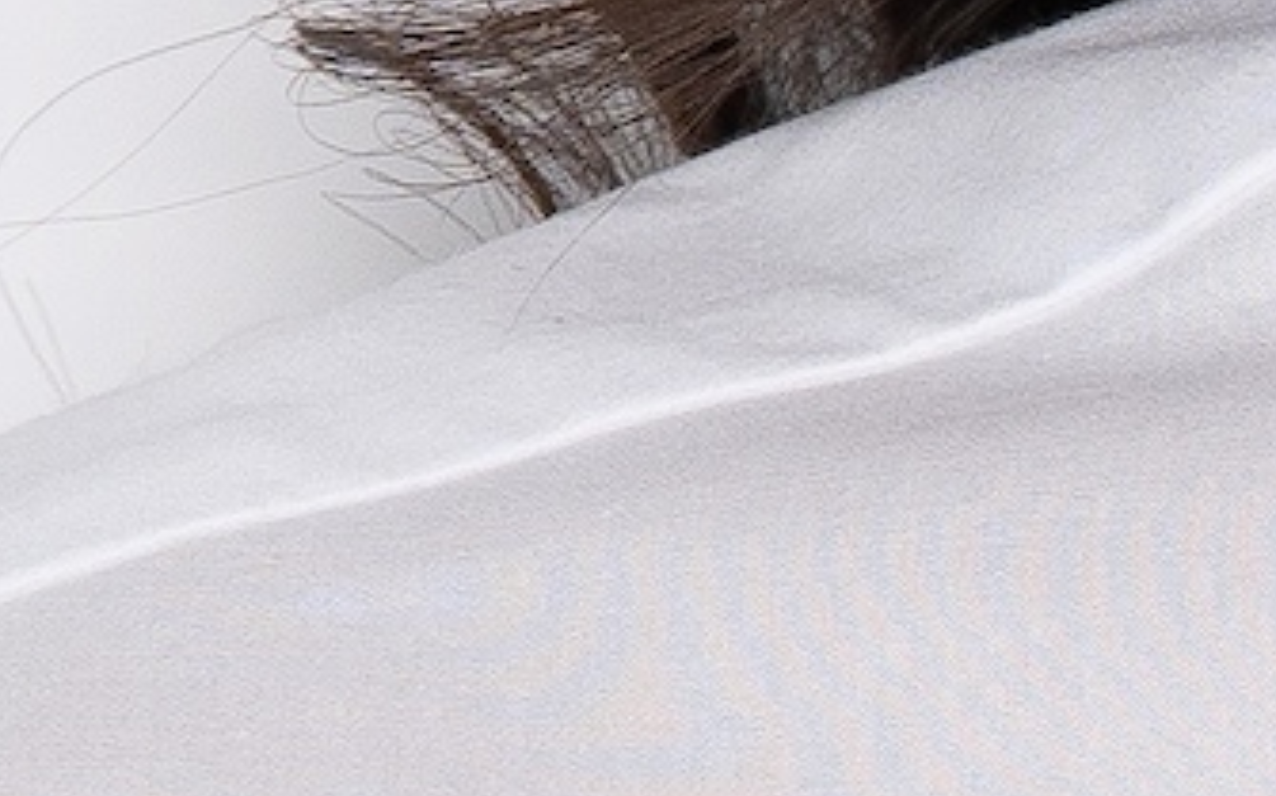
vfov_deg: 3.1
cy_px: 1779
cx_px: 2765
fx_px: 14772
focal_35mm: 425
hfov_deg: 4.8
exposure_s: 1/125
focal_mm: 62
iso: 200
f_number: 5
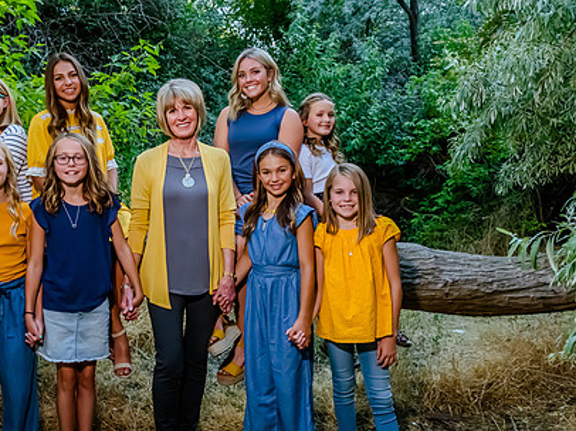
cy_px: 231
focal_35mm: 41
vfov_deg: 35.1
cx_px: 186
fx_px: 682
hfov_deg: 45.0
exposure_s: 1/320
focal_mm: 24
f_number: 9
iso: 4000
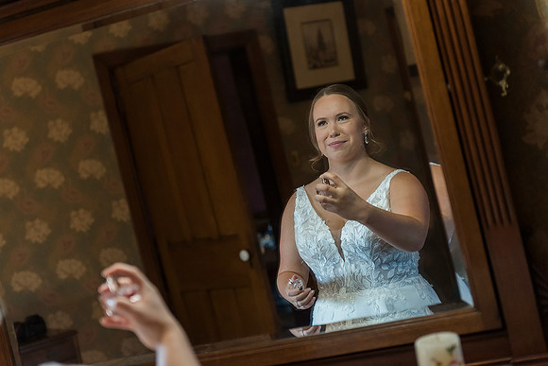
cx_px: 257
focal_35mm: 74
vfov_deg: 18.4
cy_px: 172
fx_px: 1130
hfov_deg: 27.2
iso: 1600
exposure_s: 1/320
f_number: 2.8
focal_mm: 70
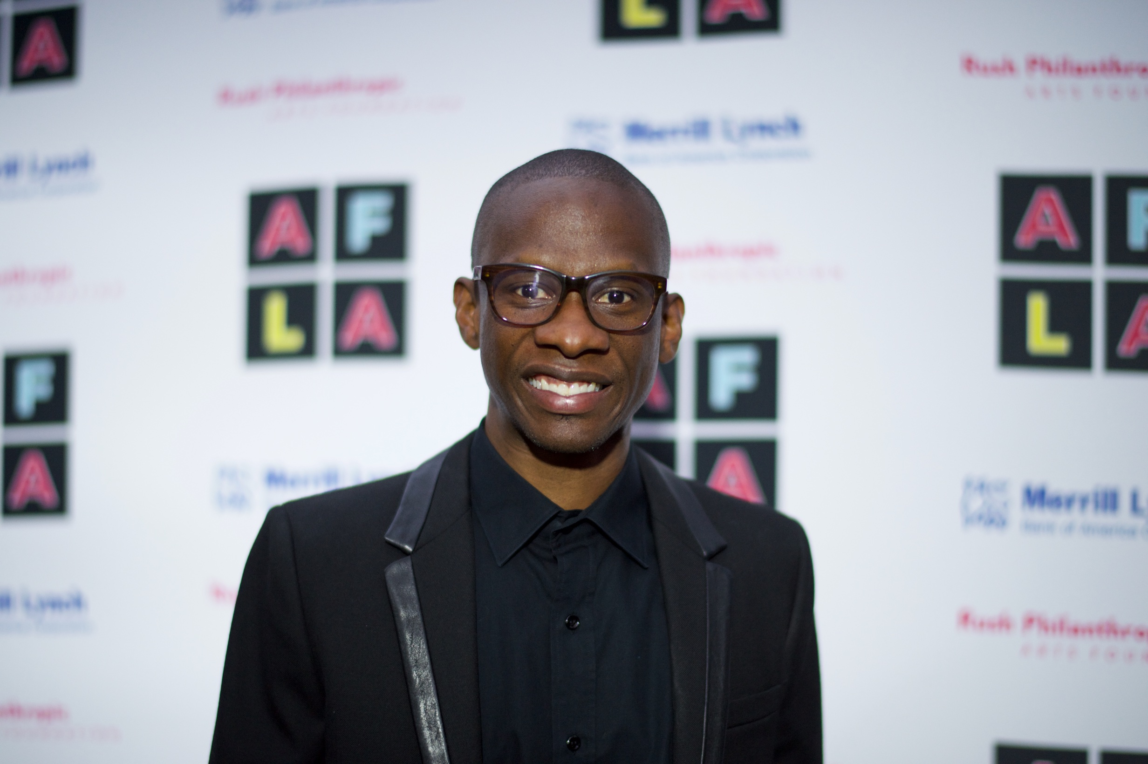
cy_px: 382
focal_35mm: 58
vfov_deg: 23.4
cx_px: 574
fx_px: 1848
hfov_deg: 34.5
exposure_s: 1/640
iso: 1250
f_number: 1.4
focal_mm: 58
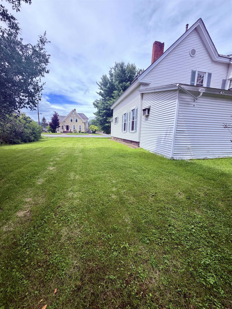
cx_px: 116
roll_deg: -1.5
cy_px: 154
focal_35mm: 14
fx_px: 125
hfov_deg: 85.7
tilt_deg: -10.7
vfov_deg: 102.1
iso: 40
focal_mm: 2.22
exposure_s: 1/770
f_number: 2.2
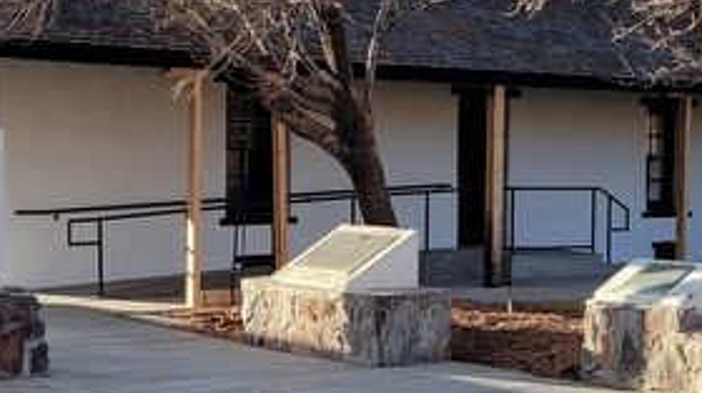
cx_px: 311
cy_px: 160
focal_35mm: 81
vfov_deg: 14.9
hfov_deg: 26.2
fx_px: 1507
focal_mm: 5.4
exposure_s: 1/1038
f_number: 1.8
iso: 40
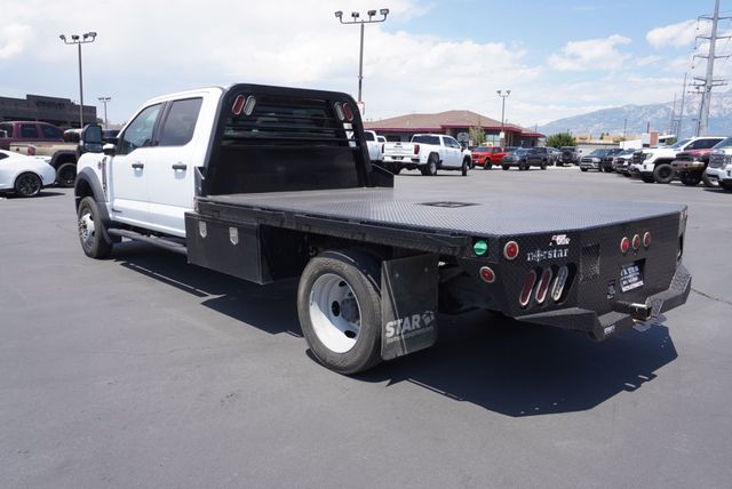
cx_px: 366
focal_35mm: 30
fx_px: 611
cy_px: 244
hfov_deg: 61.9
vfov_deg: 43.7
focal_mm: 20
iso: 100
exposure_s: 1/200
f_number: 7.1
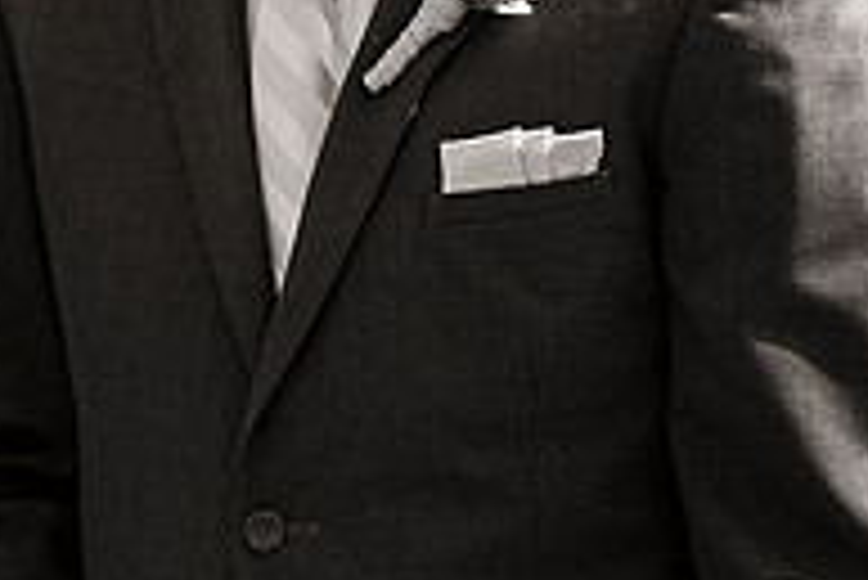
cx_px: -243
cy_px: -198
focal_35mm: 435
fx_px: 10496
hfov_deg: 4.7
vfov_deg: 3.2
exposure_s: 1/250
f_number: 3.2
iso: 160
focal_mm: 145
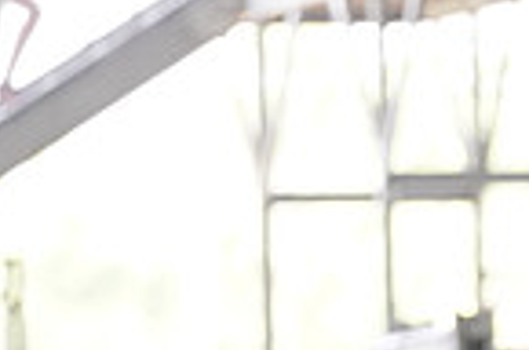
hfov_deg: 2.6
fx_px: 11759
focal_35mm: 802
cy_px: 687
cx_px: 781
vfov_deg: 1.7
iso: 3200
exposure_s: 1/1250
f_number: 2.8
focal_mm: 200
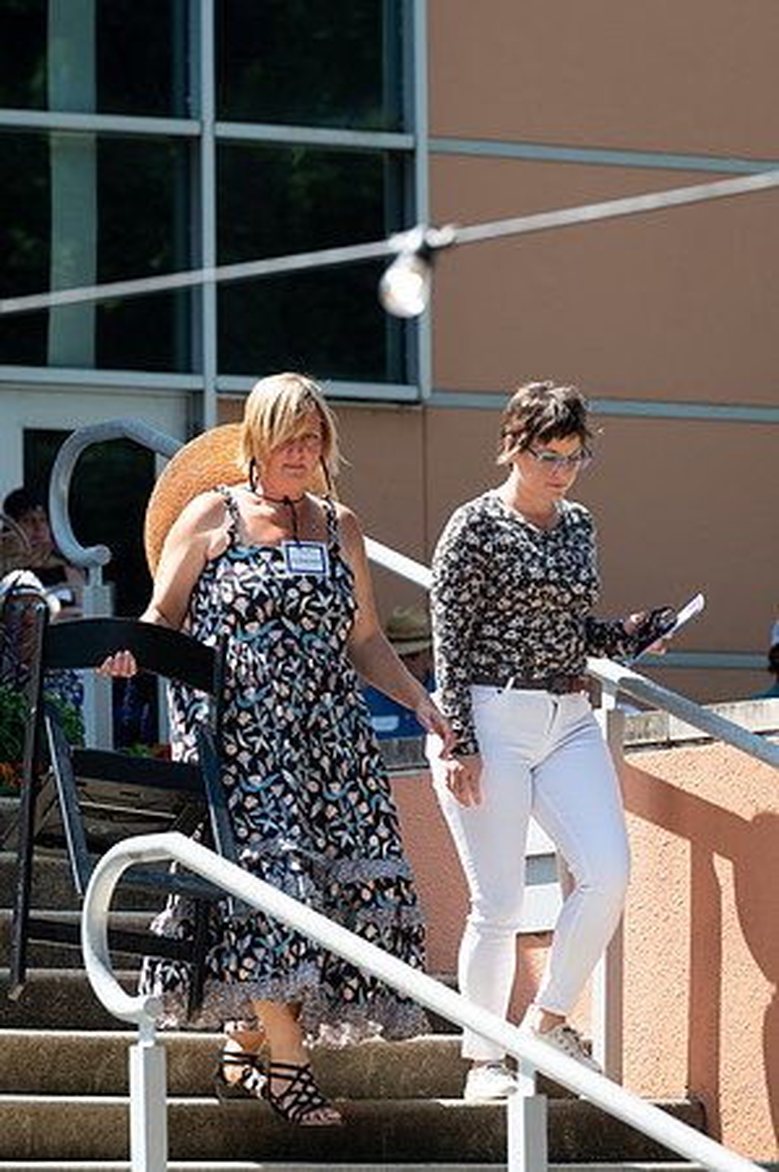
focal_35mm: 300
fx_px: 9771
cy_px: 586
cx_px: 396
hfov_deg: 4.6
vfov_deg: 6.9
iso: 100
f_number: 6.3
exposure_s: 1/320
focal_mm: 200
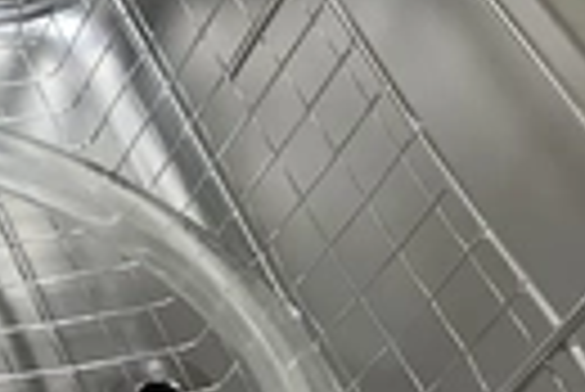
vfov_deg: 13.8
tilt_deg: -49.5
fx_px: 1611
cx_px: -171
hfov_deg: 19.1
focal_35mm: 99
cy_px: 324
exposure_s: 1/120
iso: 80
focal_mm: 3.3
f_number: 2.4
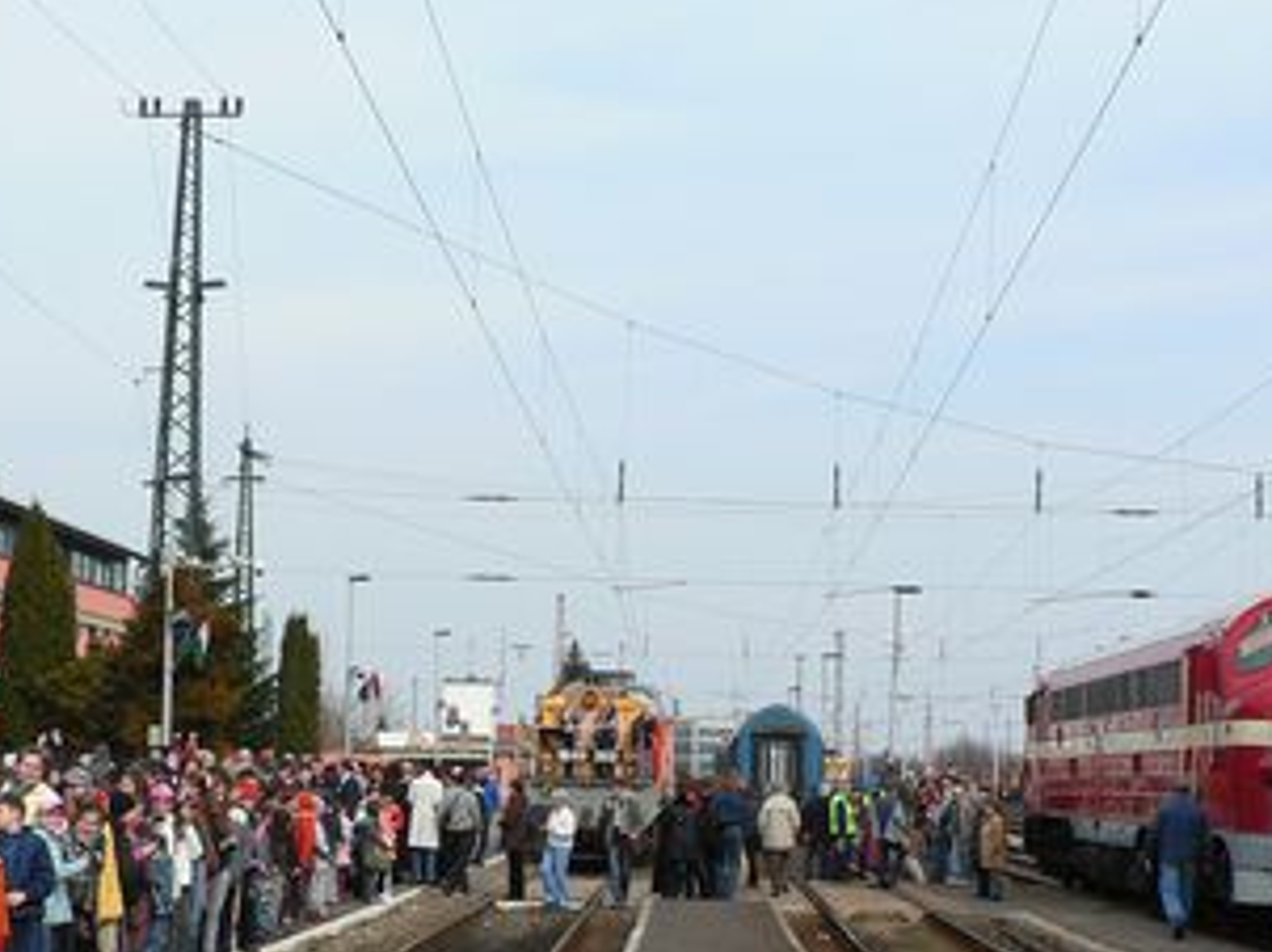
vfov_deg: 24.9
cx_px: 594
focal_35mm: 58
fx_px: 2130
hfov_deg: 33.2
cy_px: 706
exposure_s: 1/640
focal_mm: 6
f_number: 6.3
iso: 200
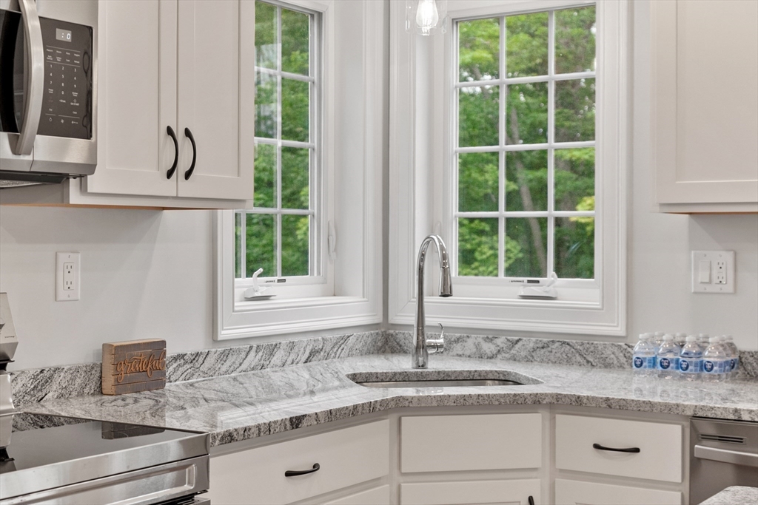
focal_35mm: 52
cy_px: 252
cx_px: 379
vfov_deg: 26.0
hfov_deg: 38.2
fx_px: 1095
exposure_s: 1/25
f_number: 4
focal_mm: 35
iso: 400
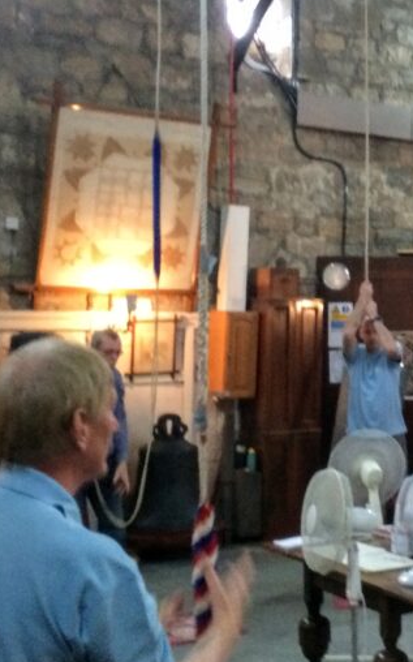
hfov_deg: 19.5
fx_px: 1118
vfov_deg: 32.9
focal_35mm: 62
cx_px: 513
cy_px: 291
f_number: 2.2
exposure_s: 1/25
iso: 320
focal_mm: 4.15
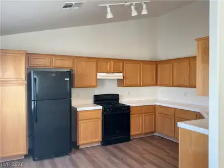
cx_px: 112
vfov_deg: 48.2
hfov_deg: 61.7
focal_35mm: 29
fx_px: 188
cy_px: 84
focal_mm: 3
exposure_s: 1/60
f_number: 1.8
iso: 64
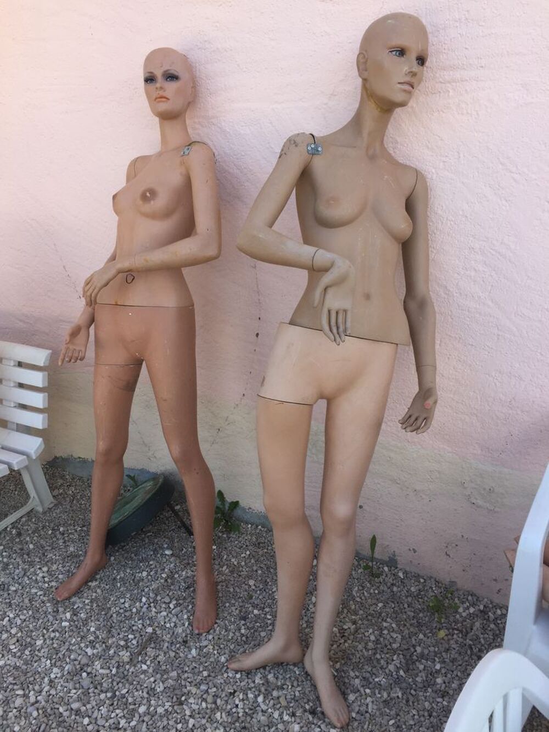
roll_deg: +3.2
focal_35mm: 29
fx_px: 613
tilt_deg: -19.0
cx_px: 274
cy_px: 366
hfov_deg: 48.2
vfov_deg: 61.7
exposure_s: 1/542
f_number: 2.2
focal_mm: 4.15
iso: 32
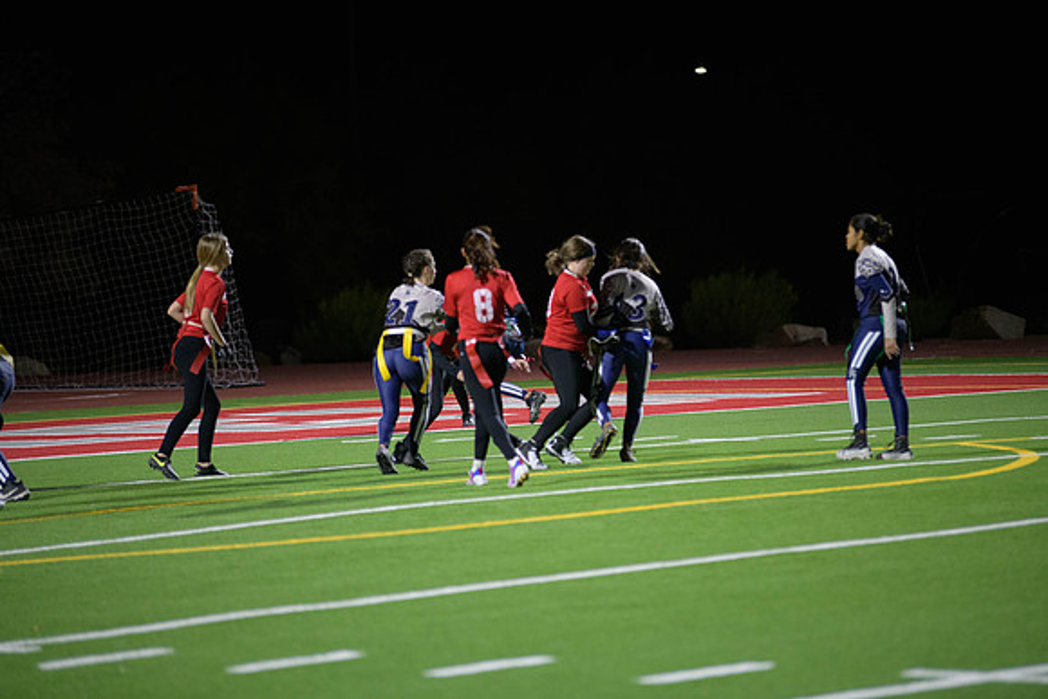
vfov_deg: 7.9
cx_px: 524
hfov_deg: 11.7
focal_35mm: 175
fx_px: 5095
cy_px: 350
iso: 3600
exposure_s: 1/640
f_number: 2.8
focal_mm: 175
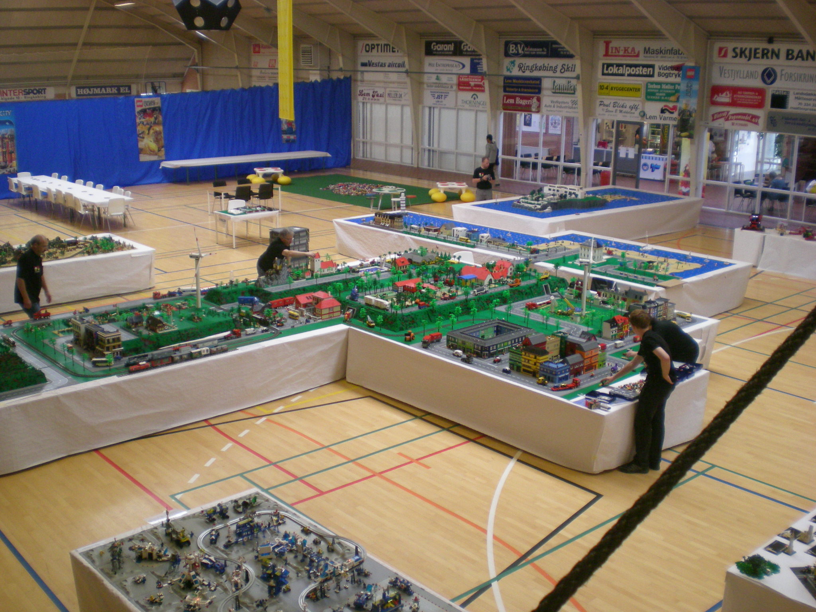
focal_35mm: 38
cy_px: 306
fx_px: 896
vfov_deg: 37.7
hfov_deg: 49.0
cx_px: 408
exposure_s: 1/55.4
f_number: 3.1
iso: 200
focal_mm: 6.3
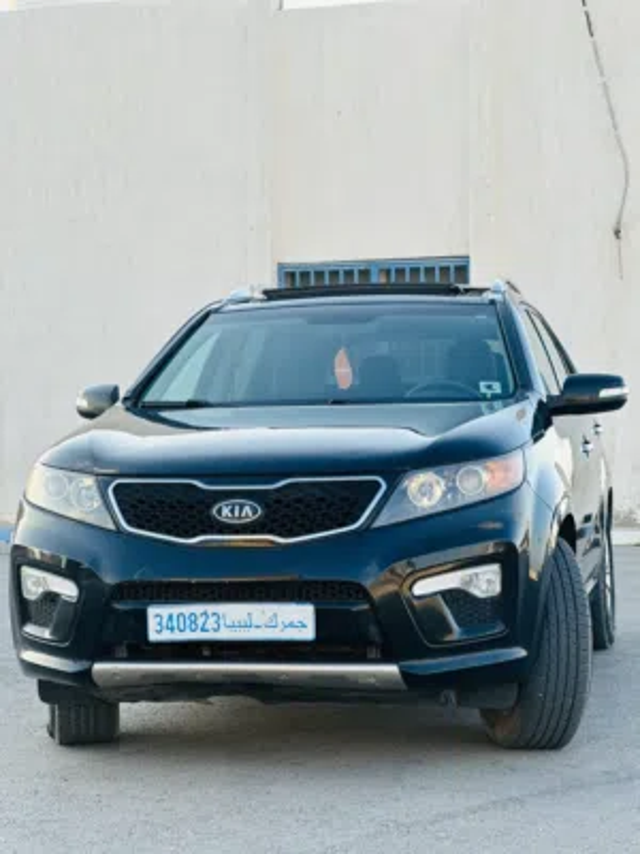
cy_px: 427
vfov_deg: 25.3
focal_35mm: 77
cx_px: 320
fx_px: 1898
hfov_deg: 19.1
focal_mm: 9
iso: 32
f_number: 2.8
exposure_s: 1/121
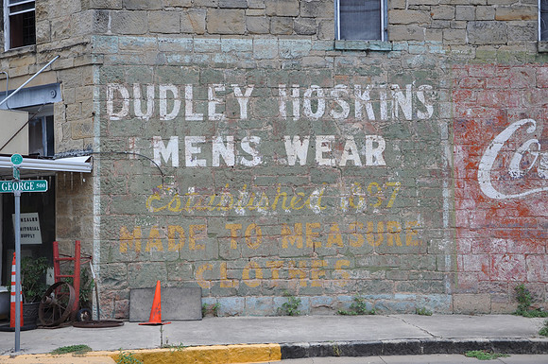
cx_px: 274
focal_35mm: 57
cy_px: 182
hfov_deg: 35.1
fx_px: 866
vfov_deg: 23.7
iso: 280
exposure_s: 1/125
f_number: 5.6
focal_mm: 38
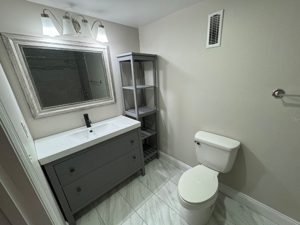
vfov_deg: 81.7
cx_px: 160
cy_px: 119
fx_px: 130
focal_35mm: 15
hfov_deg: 98.0
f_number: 2.2
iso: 160
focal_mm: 2.22
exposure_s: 1/120
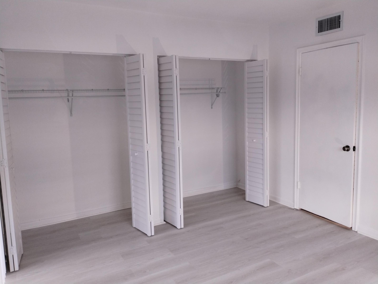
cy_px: 142
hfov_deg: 63.4
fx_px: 306
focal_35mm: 28
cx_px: 189
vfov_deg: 49.9
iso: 400
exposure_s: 1/77.6
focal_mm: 4.27
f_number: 1.8
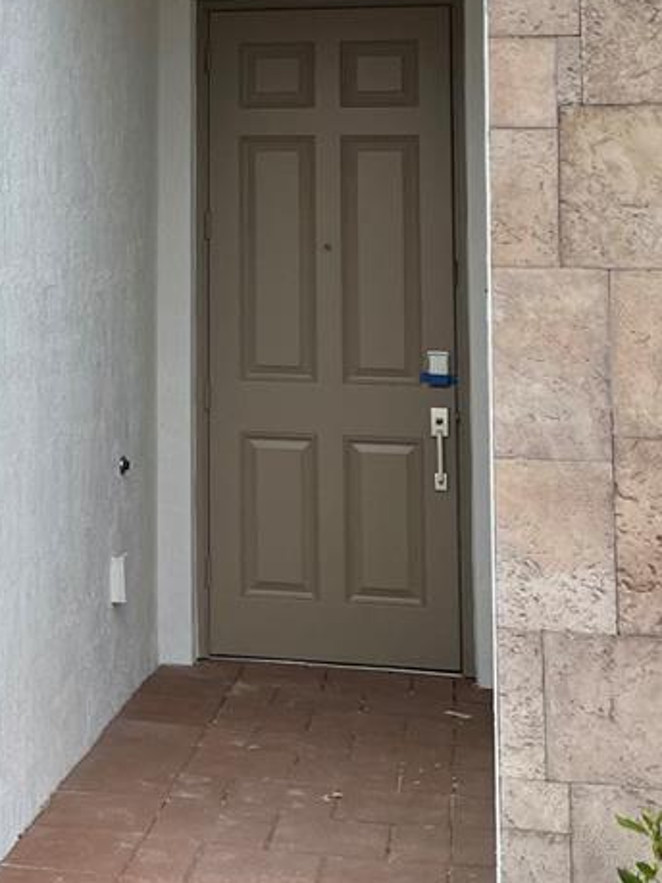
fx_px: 1735
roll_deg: -0.1
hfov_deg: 21.1
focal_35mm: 68
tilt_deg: +4.9
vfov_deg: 27.5
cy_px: 85
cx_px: 54
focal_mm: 4.2
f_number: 1.6
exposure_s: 1/2132
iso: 32
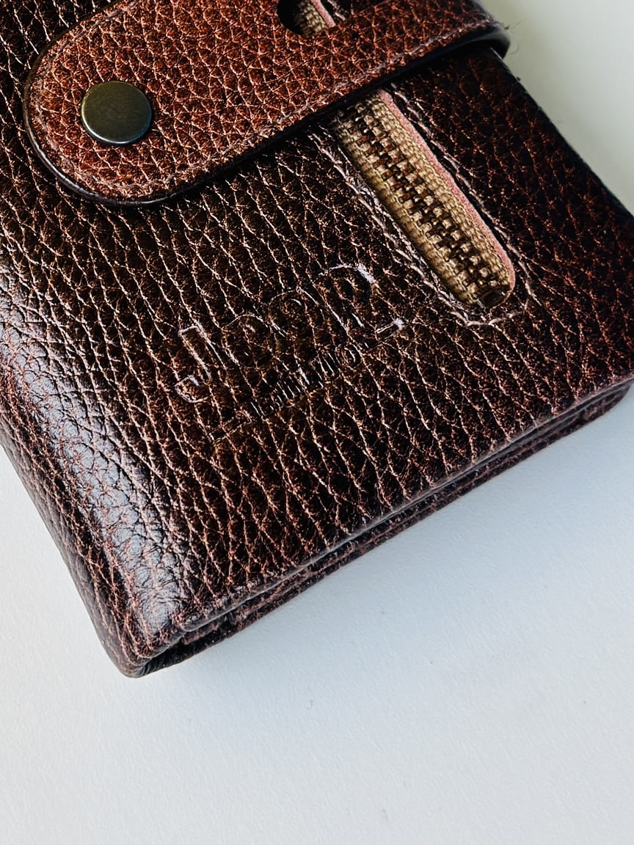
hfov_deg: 17.5
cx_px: 161
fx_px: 2051
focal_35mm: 84
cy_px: 127
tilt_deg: -63.1
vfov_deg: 22.8
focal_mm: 6.9
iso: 125
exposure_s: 1/102
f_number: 1.8
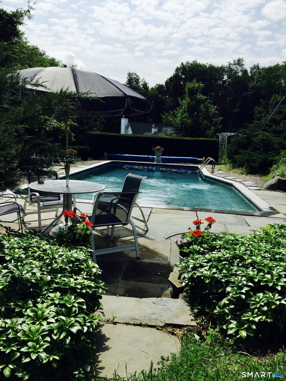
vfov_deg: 61.7
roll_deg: -3.1
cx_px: 143
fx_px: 319
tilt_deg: -8.0
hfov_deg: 48.2
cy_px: 190
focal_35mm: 29
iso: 32
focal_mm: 4.15
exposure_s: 1/3597
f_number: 2.2
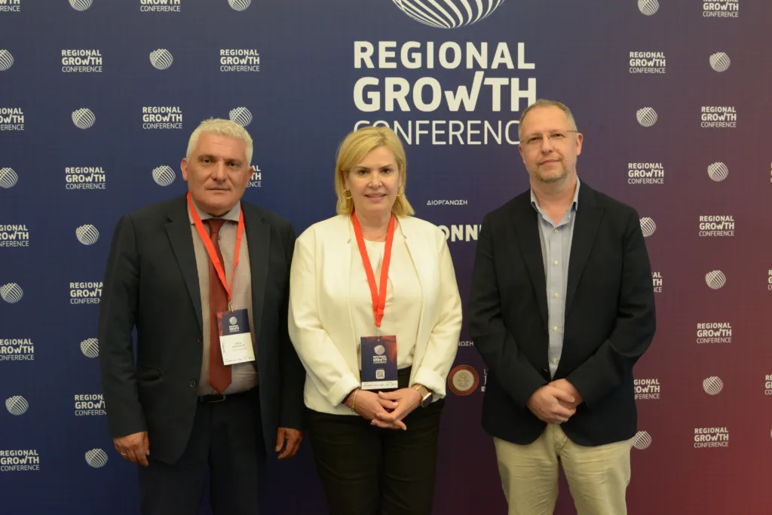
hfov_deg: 42.3
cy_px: 258
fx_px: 997
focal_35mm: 46
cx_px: 386
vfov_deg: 29.0
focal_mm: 31
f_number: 3.2
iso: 1600
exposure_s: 1/200
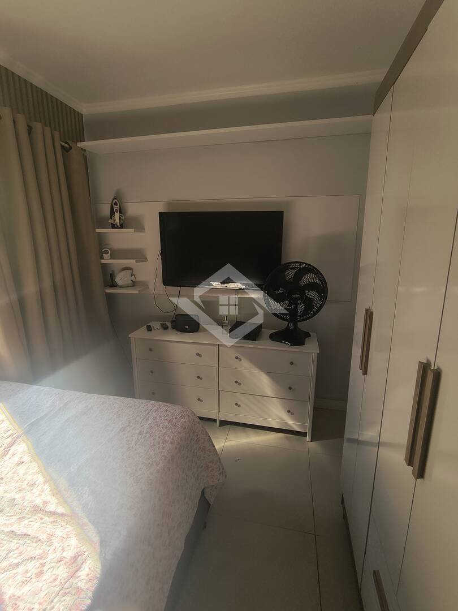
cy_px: 306
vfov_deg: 110.5
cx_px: 229
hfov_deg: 94.5
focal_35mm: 12
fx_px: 212
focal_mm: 2.13
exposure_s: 1/170
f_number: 2.2
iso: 100
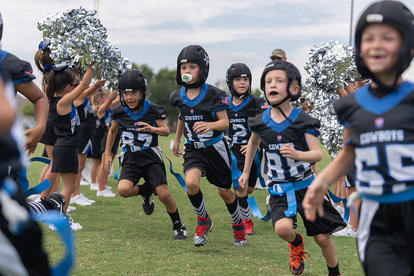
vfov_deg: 19.5
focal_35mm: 70
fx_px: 805
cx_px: 207
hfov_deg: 28.8
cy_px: 138
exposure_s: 1/1250
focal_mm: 70
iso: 125
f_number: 2.8
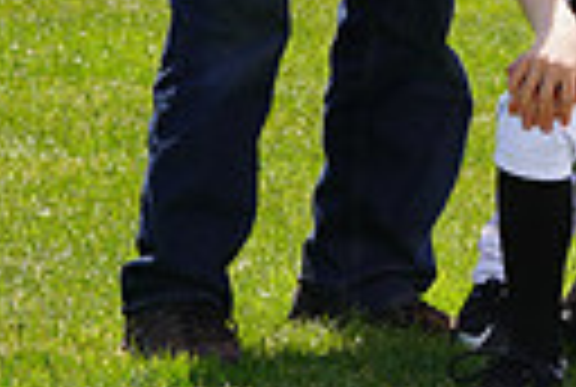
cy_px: -340
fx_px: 7602
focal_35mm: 474
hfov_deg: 4.3
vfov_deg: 2.9
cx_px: 1138
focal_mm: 105
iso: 100
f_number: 8
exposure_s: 1/250
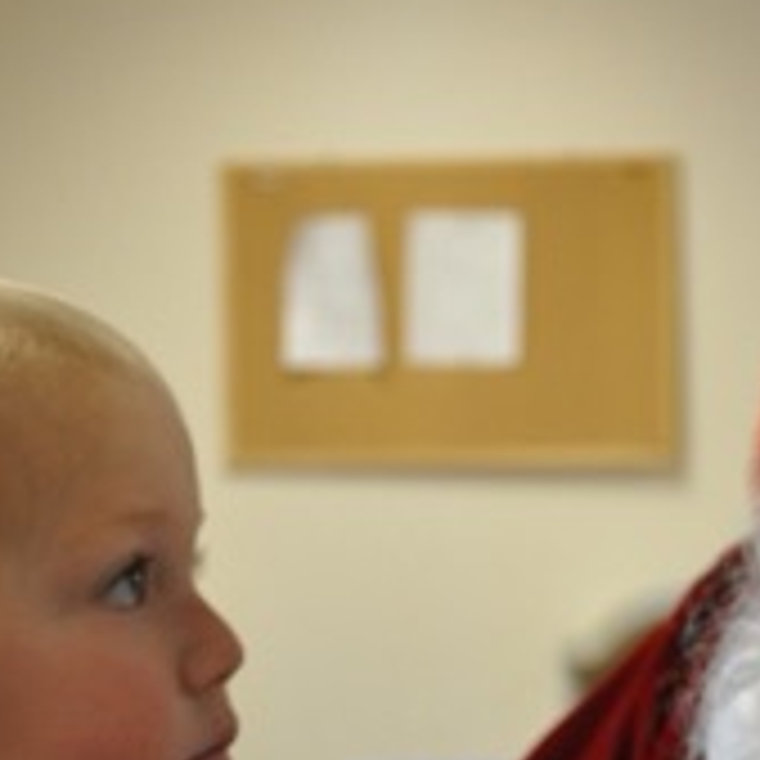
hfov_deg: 14.8
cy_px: 668
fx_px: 2881
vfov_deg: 14.9
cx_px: 778
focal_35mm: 116
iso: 800
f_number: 4.2
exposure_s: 1/40
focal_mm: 32
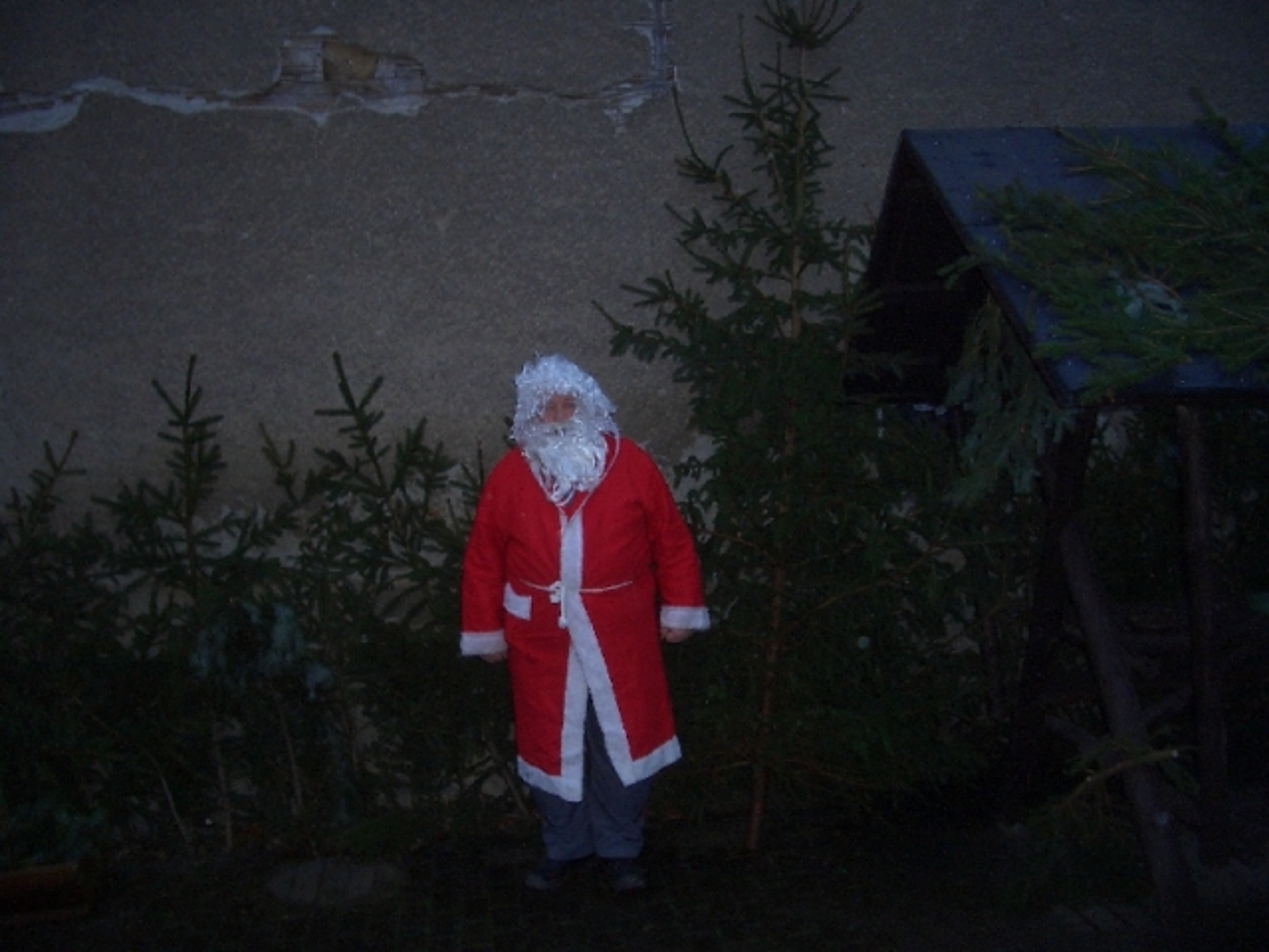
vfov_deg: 40.7
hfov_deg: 52.6
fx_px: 1283
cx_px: 634
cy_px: 476
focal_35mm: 35
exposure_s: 1/40
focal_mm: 5.8
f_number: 2.6
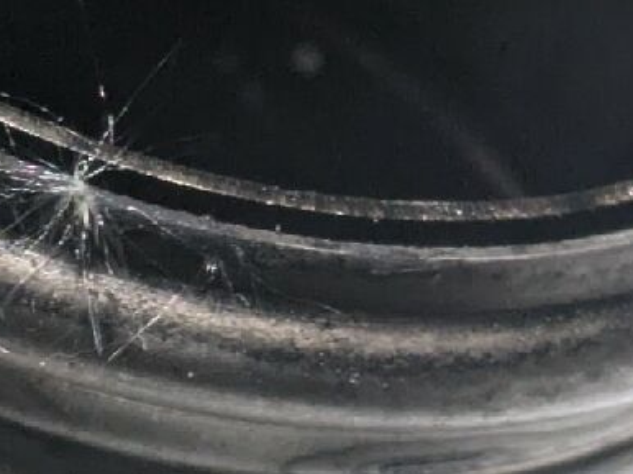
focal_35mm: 254
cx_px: 289
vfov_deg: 5.8
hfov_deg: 7.8
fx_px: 4642
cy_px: -146
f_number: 1.89
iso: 181
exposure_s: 1/100
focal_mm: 5.43
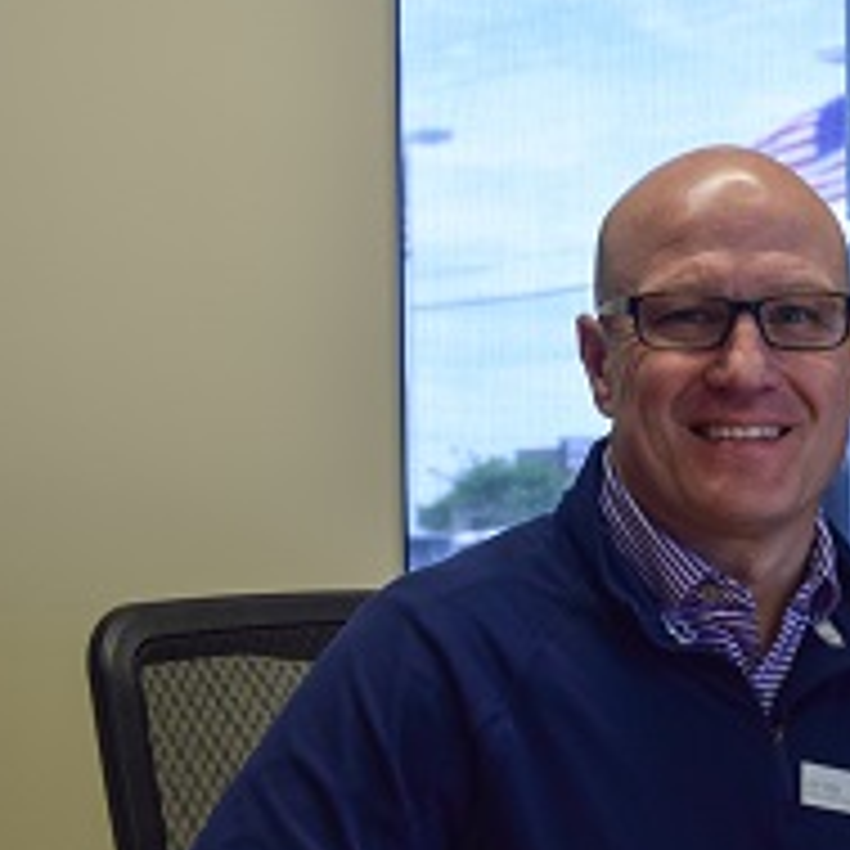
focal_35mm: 108
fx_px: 3000
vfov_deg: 16.1
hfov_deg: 15.5
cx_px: 1061
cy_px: 614
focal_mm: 32
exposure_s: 1/20
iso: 100
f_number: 5.6
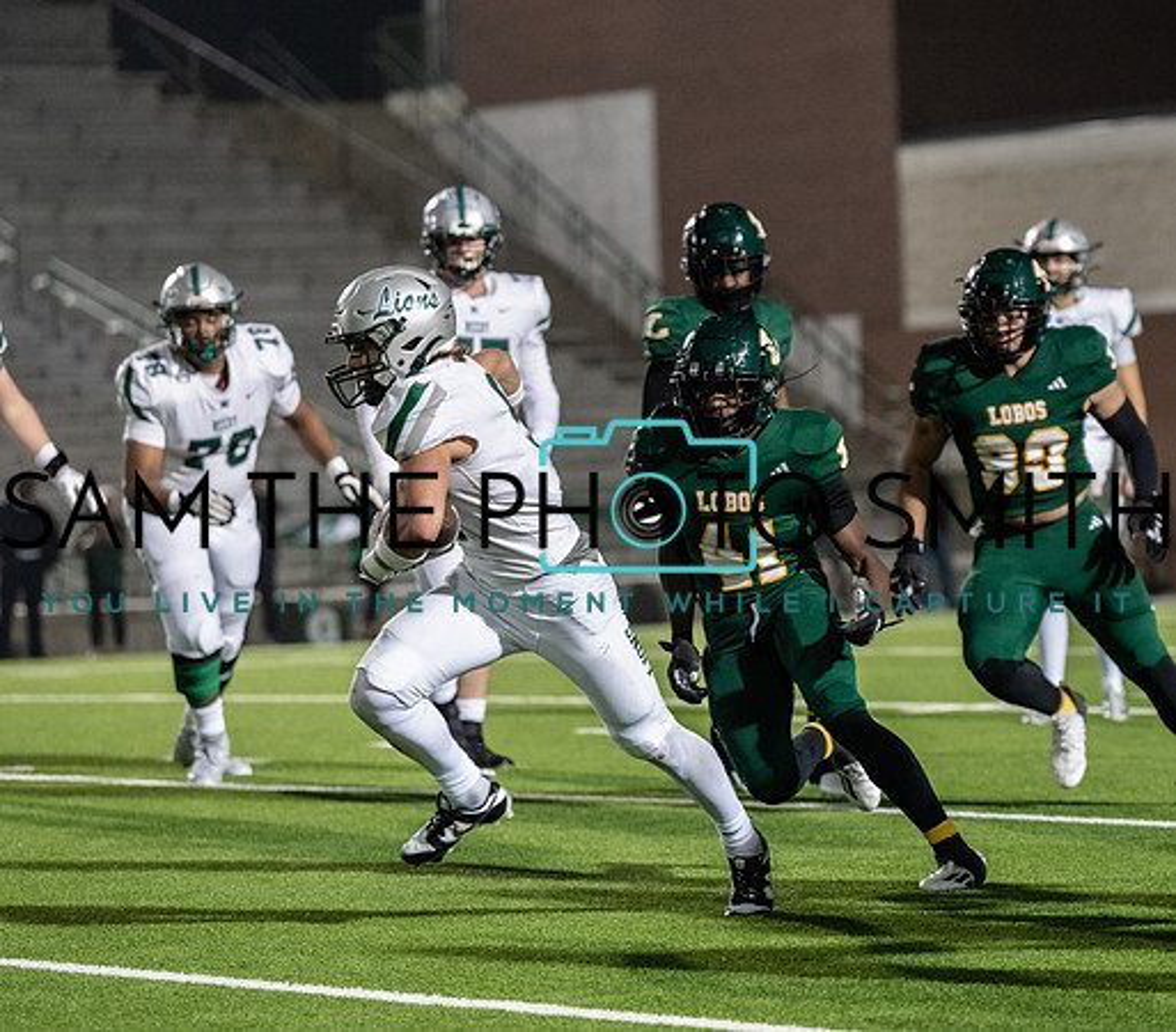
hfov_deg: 9.8
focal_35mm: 190
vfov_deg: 8.6
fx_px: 6867
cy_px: 521
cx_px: 831
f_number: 2.8
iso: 4000
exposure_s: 1/1250
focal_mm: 132
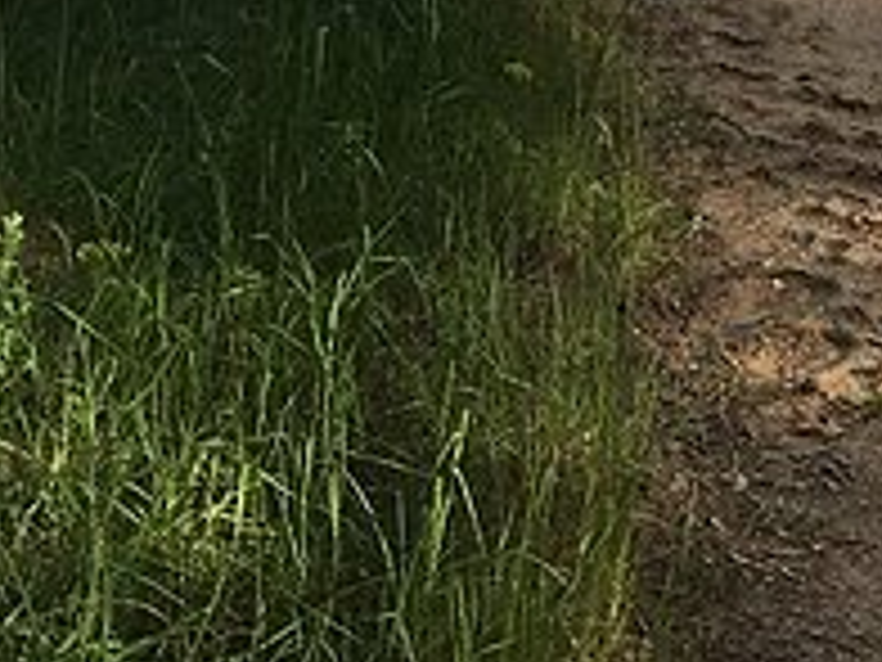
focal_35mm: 133
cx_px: 104
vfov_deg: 10.7
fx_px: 3389
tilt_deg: -7.3
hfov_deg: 14.7
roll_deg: -0.7
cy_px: -394
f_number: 2.2
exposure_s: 1/610
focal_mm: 4.15
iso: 25
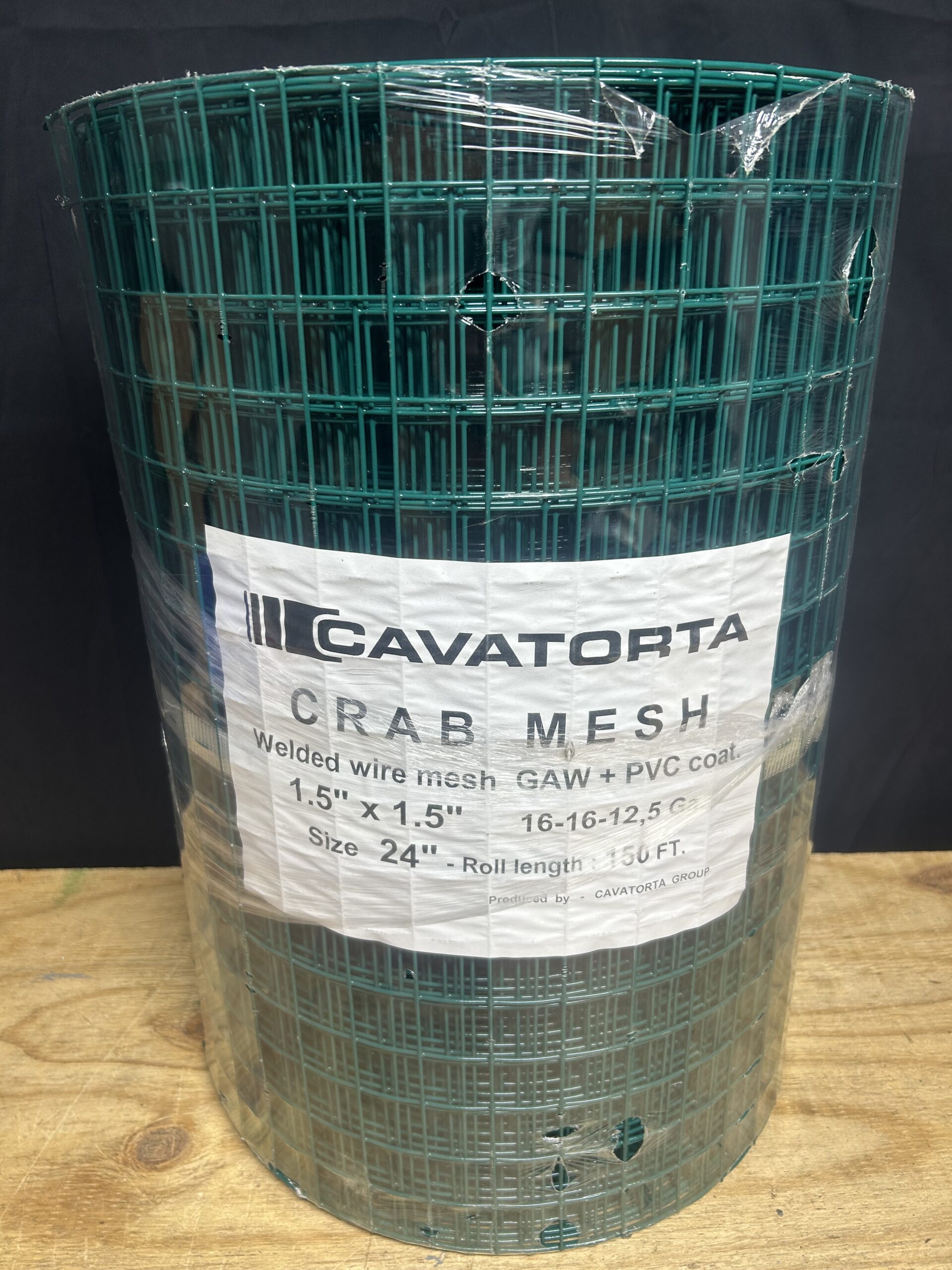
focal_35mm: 26
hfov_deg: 53.1
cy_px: 635
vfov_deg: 67.3
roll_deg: +1.7
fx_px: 953
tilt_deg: -22.3
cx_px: 476
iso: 40
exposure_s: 1/183
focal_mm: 5.7
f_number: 1.5
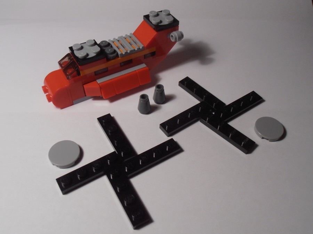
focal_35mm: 37
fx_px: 335
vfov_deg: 38.7
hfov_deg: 50.1
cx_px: 156
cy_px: 117
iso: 80
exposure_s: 1/40
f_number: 3.9
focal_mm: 6.61
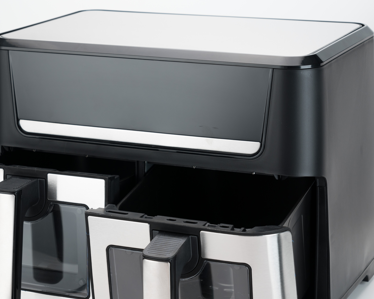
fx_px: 1218
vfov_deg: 14.0
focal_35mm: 110
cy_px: 165
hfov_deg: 17.4
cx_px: 137
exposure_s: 1/50
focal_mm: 68
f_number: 8
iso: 125
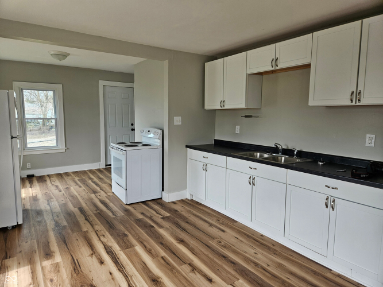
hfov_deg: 73.9
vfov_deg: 58.9
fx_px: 254
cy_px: 144
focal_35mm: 23
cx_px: 192
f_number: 1.8
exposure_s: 1/207
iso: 50
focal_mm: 5.4
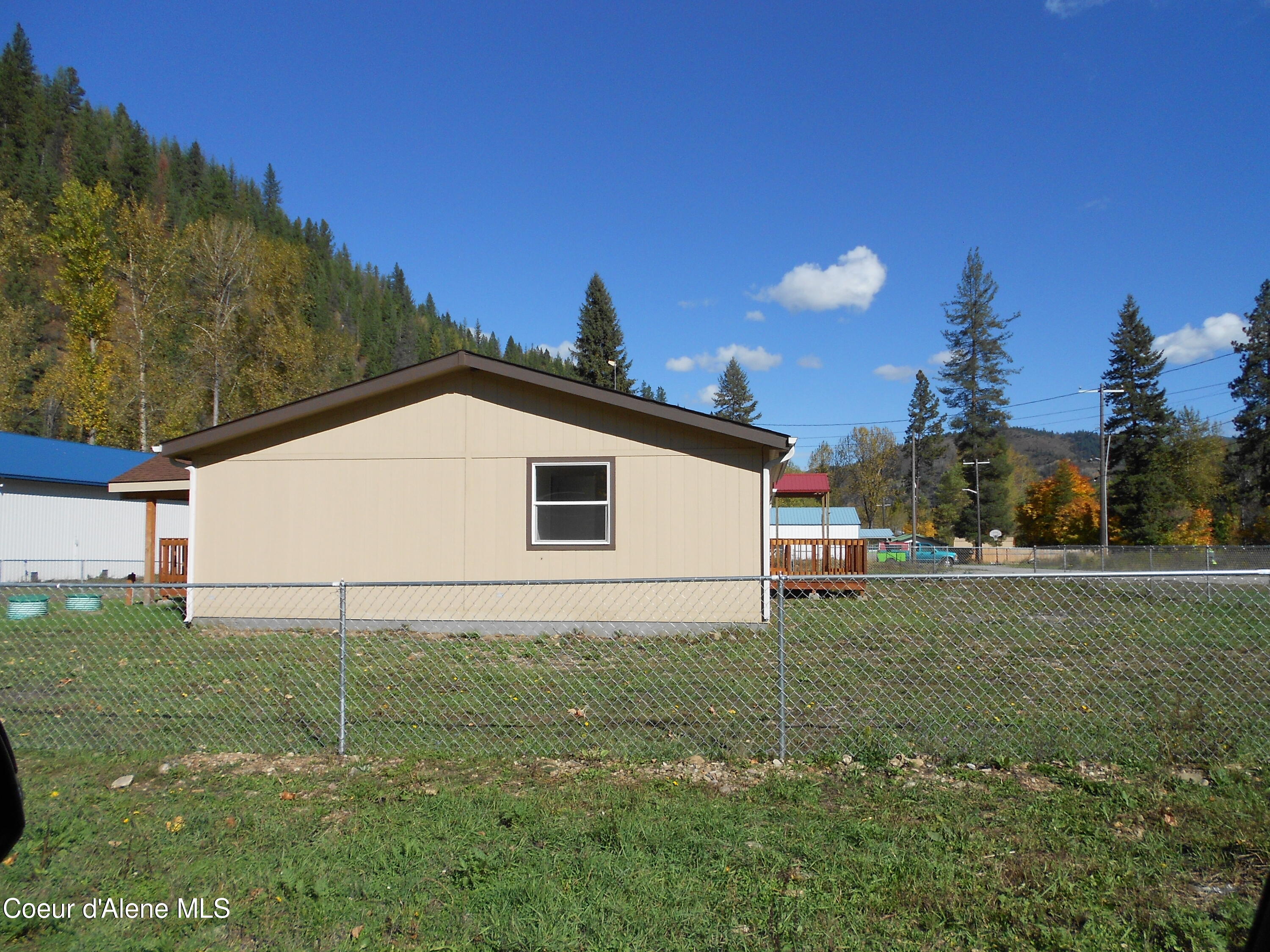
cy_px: 476
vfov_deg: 53.1
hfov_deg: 67.3
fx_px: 954
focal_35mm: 26
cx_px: 635
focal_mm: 4.6
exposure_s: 1/1500
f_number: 3.2
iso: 80
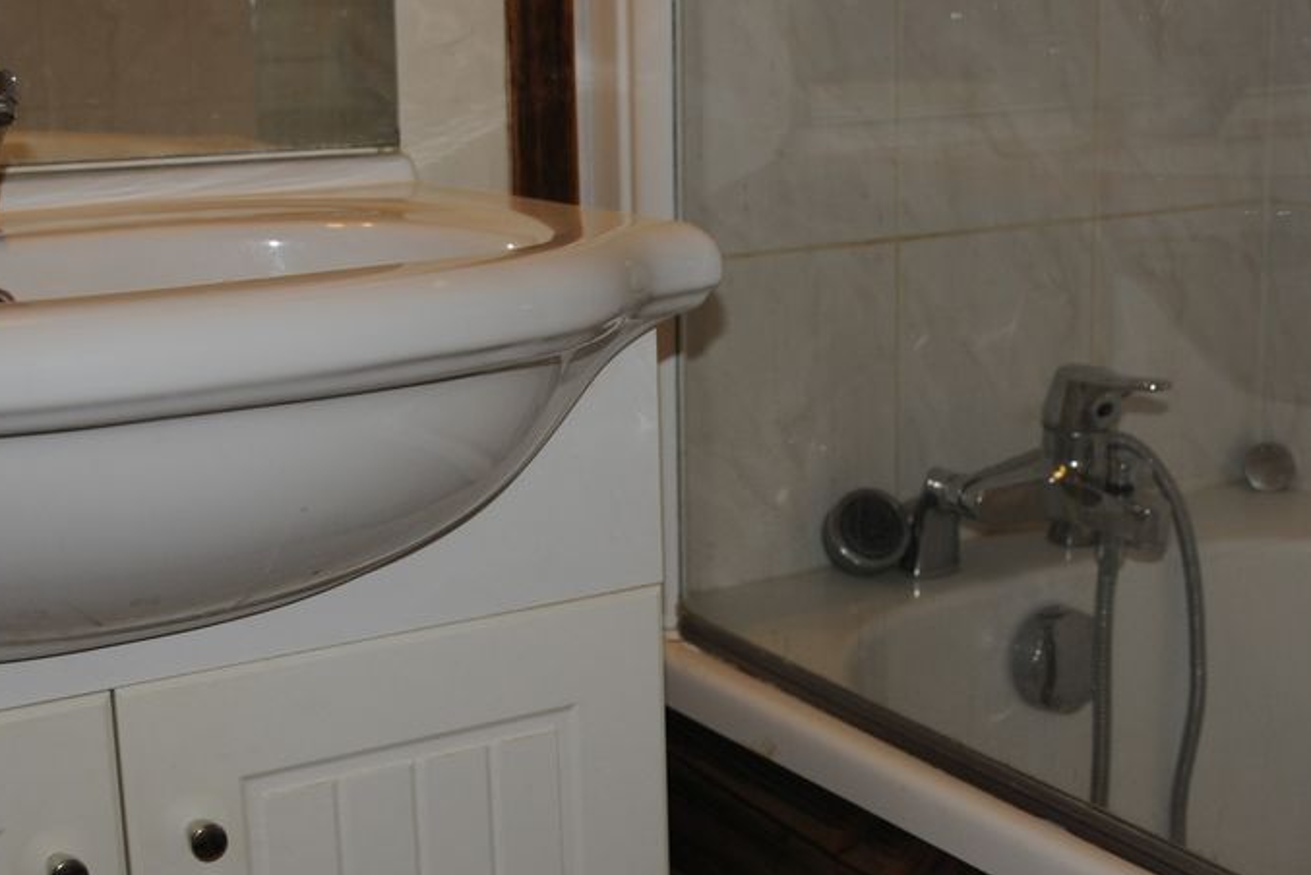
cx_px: 767
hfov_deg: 35.0
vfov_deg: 23.8
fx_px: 2077
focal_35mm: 57
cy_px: 408
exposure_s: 1/60
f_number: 3.8
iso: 200
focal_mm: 22
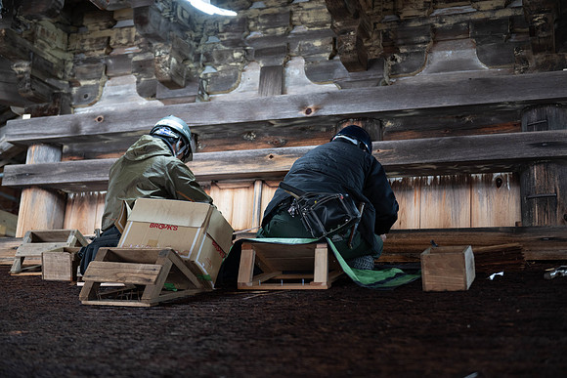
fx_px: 819
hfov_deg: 38.2
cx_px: 284
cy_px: 189
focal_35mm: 52
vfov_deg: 26.0
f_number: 2.8
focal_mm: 52
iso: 640
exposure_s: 1/200
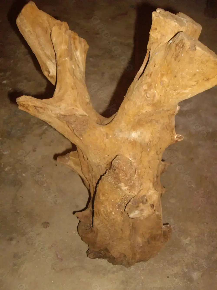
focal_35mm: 55
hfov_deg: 26.6
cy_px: 145
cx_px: 108
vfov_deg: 34.9
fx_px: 460
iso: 400
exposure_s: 1/60
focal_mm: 9
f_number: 3.3
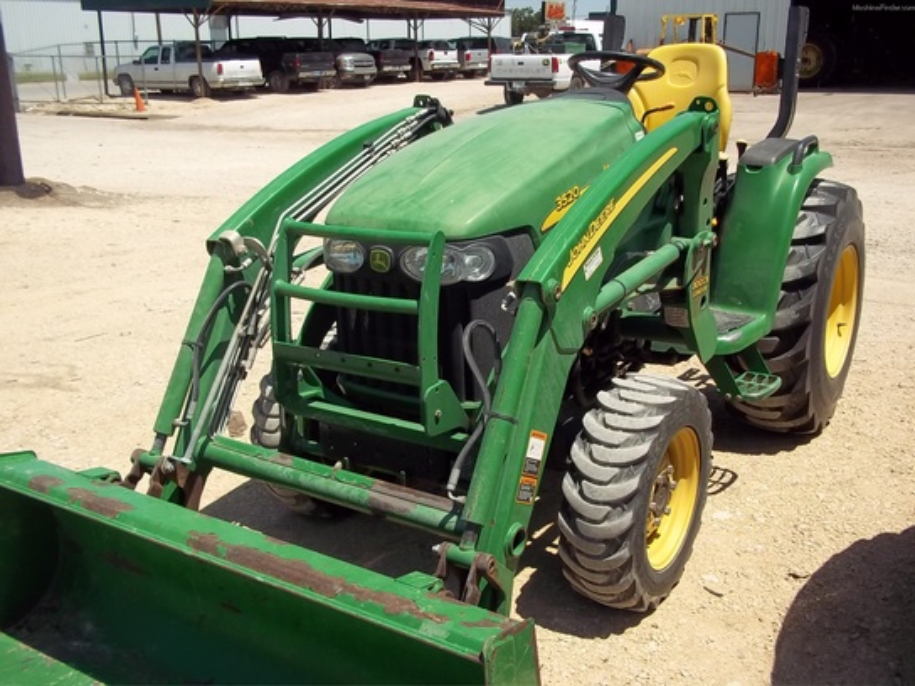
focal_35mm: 36
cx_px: 458
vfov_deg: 39.7
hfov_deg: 51.4
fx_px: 952
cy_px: 343
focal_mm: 6.5
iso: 80
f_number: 8
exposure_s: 1/250
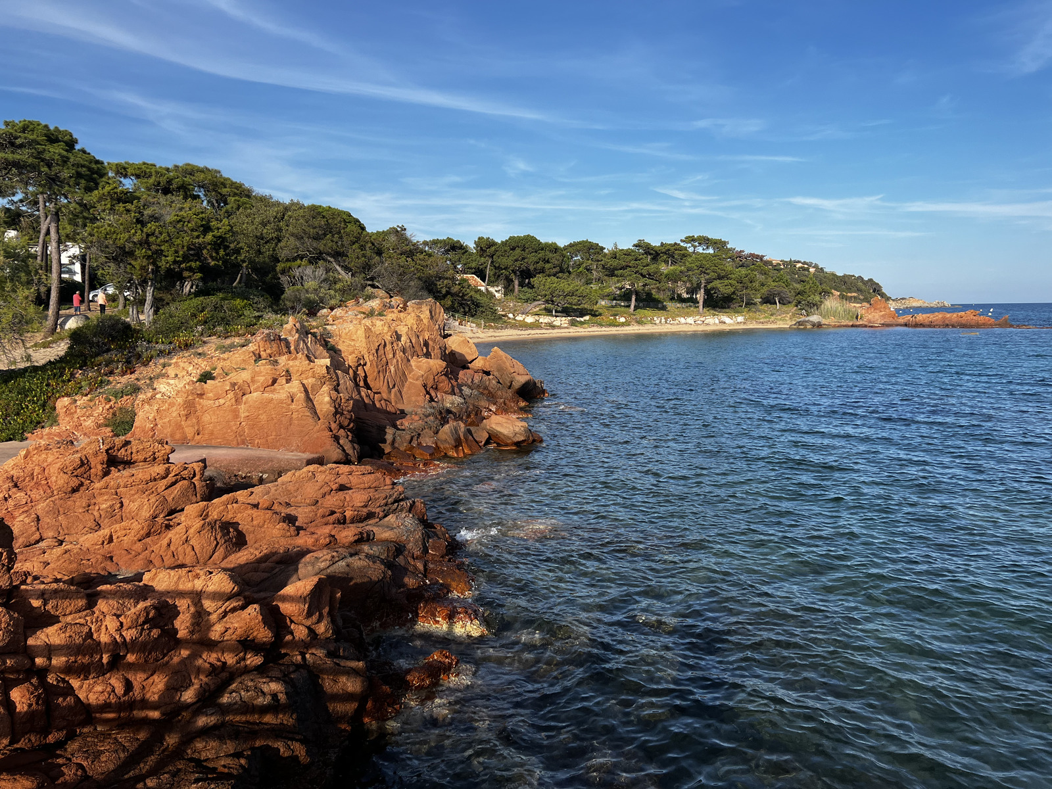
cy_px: 394
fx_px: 790
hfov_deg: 67.3
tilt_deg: -6.5
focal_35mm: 26
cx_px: 526
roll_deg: +0.8
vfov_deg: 53.1
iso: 50
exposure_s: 1/3165
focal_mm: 5.7
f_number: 1.5
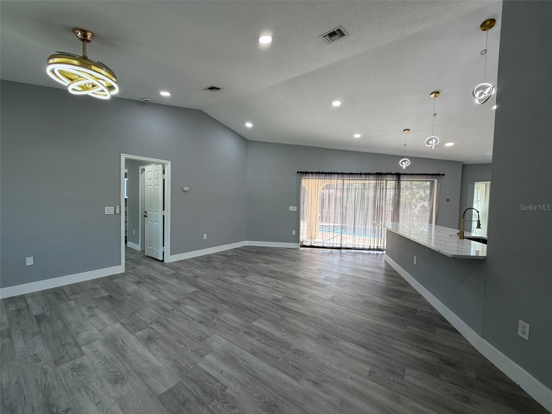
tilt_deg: -2.3
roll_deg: -1.3
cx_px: 276
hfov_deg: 102.1
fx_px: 223
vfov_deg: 85.7
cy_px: 207
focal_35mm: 14
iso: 80
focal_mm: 2.22
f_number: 2.2
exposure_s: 1/120
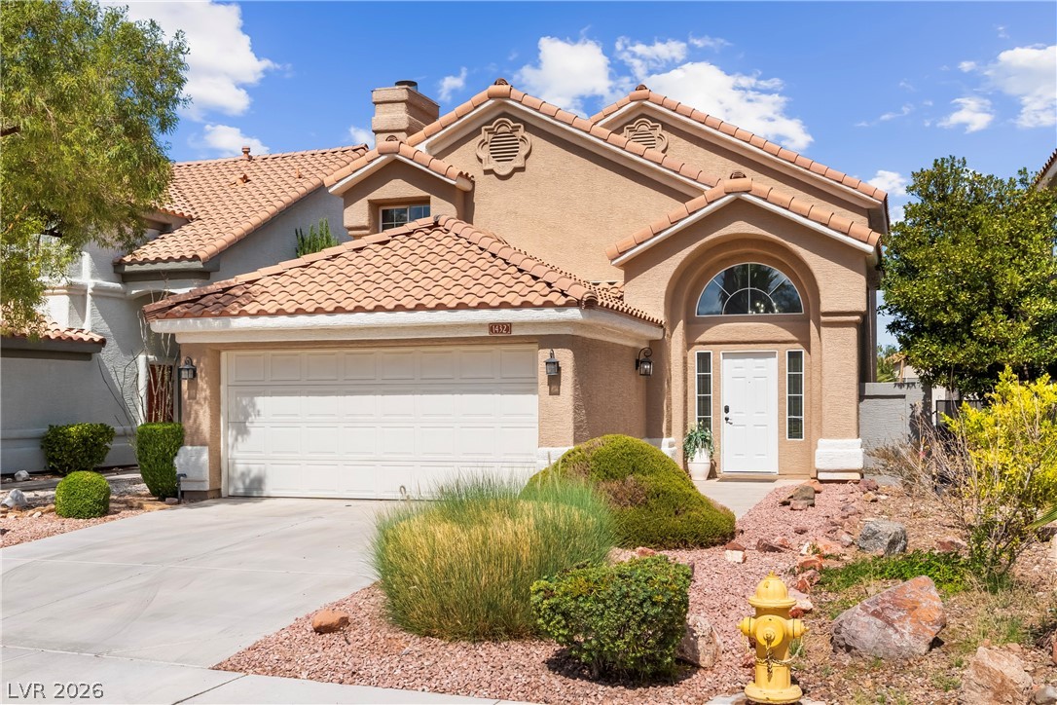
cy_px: 352
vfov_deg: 34.2
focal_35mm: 39
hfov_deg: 49.6
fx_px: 1145
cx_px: 528
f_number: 7.1
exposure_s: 1/400
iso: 400
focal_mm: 26
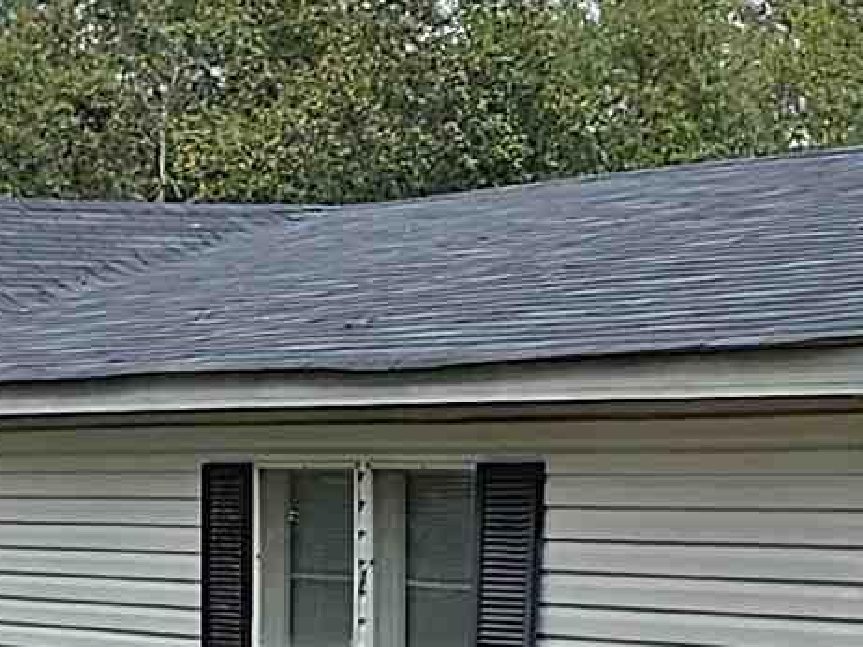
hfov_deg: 12.9
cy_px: 469
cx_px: 789
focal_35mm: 152
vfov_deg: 9.8
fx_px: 3790
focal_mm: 6.3
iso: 16
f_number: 1.7
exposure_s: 1/1410
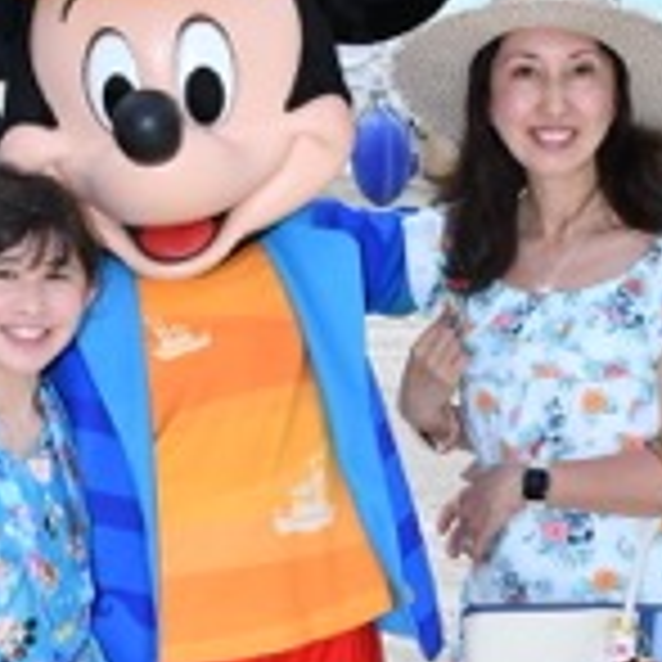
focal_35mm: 126
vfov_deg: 13.8
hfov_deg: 13.8
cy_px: 459
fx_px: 2726
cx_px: 281
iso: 200
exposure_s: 1/250
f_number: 11
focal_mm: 23
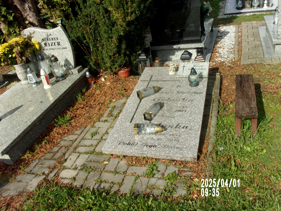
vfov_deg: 39.7
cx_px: 140
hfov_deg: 51.4
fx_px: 292
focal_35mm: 36
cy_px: 106
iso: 80
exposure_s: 1/100
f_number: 11.8
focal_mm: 6.4
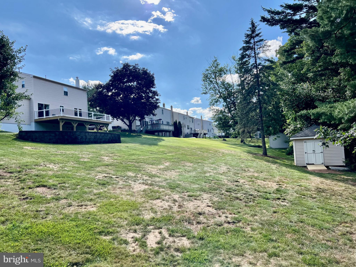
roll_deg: +3.0
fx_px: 267
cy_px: 134
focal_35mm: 26
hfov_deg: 67.3
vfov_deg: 53.1
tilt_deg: +3.2
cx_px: 178
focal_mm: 5.7
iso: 50
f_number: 1.5
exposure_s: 1/4274
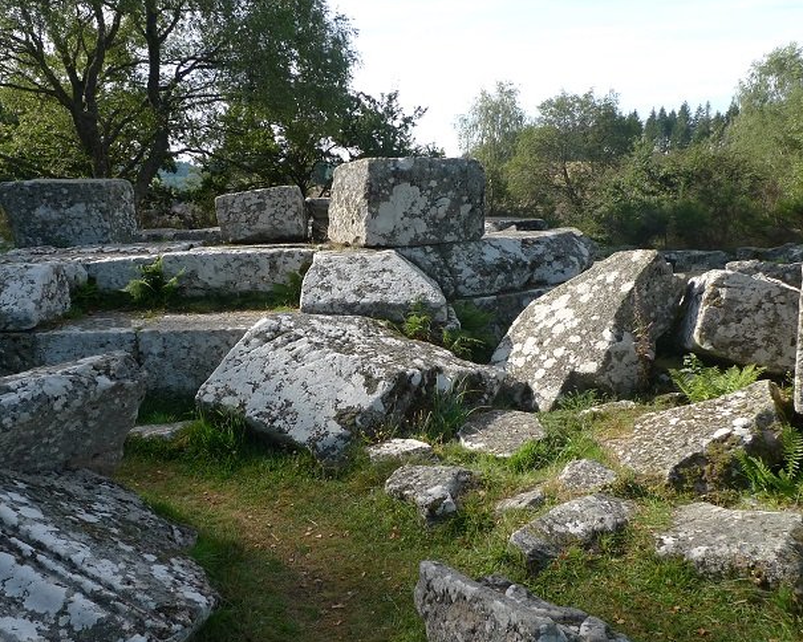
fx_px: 737
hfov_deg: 57.1
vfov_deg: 47.1
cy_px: 342
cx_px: 358
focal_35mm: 31
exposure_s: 1/400
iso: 80
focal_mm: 5.1
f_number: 3.2
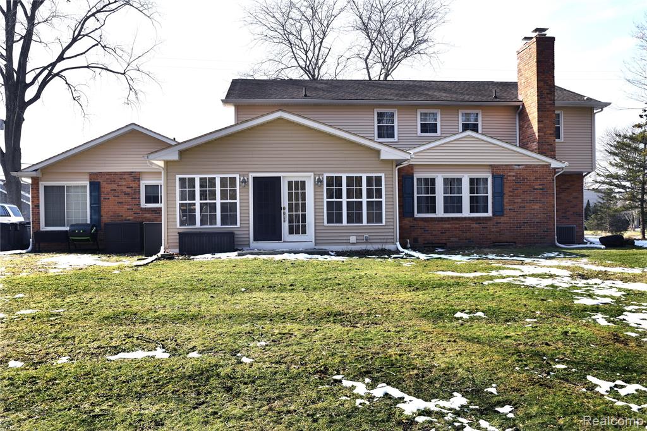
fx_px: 557
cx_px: 324
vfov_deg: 42.3
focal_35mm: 31
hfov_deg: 60.3
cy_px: 216
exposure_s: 1/80
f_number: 7.1
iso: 64
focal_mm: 31
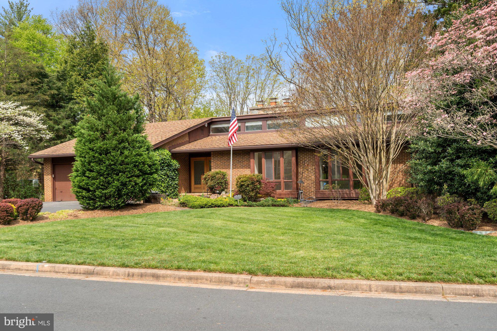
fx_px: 442
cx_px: 248
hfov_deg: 58.7
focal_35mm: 32
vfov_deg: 41.1
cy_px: 166
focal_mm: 32
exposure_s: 1/250
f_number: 10
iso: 250
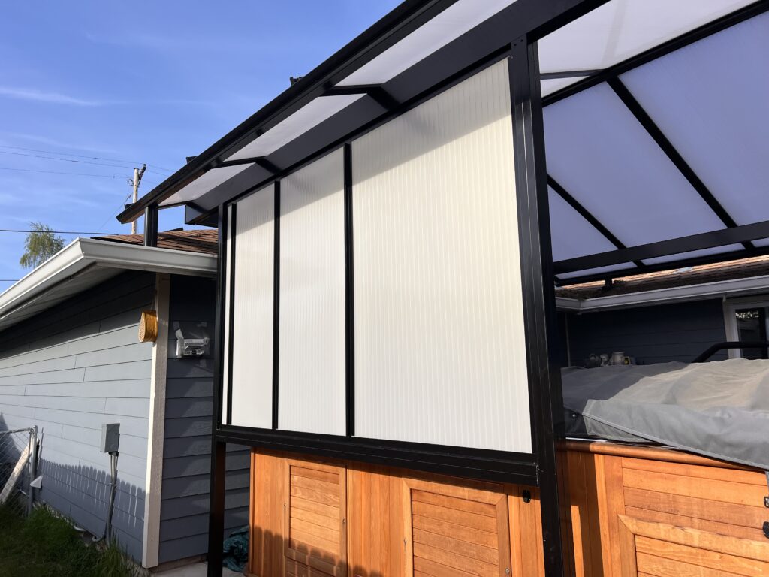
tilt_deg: +10.2
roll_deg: +1.6
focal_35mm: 26
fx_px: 578
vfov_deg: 53.1
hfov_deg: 67.3
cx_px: 384
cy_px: 288
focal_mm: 5.7
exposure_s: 1/4274
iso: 50
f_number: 1.5
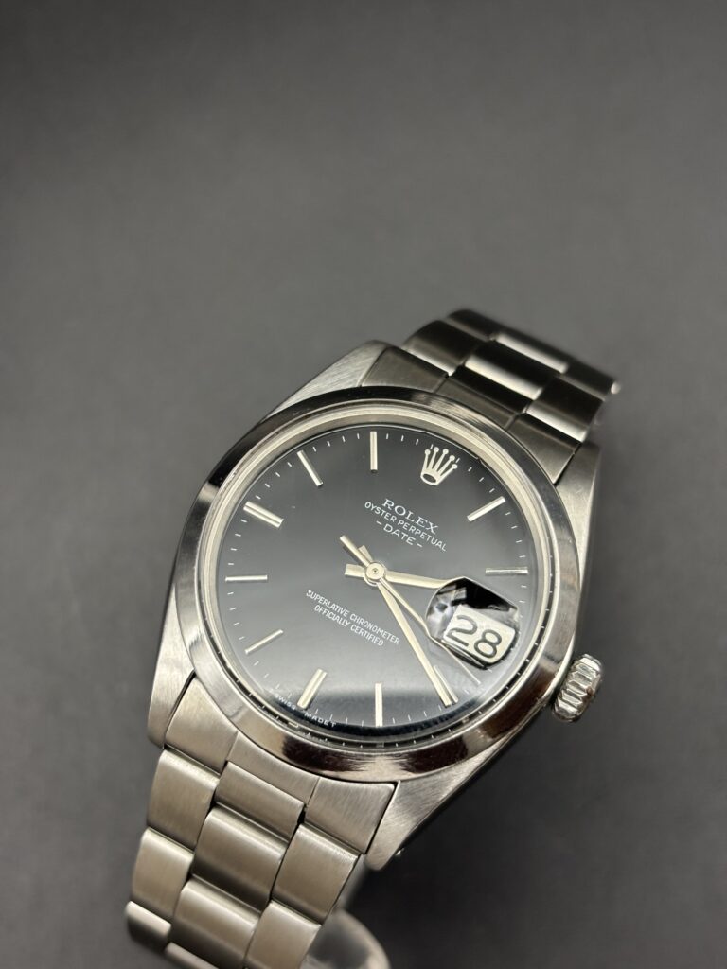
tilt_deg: -76.7
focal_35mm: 52
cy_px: 484
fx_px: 1456
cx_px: 364
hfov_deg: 28.0
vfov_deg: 36.8
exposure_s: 1/60
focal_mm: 5.96
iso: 100
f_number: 1.6
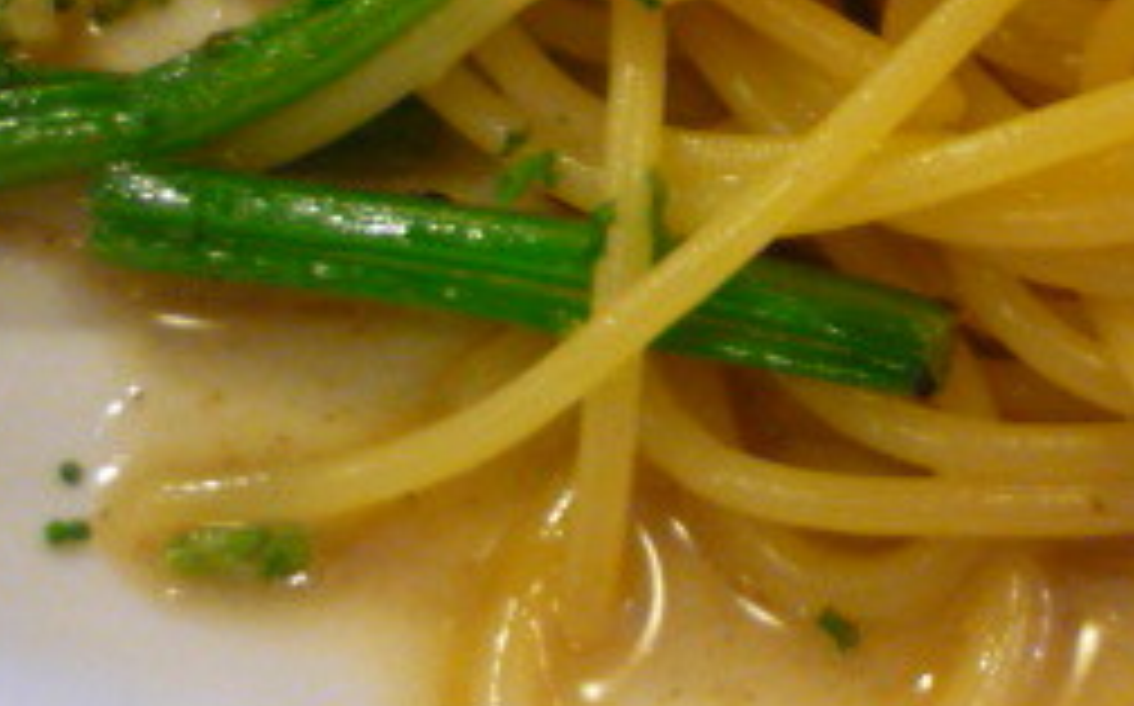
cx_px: 1084
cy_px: -324
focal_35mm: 89
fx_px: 2748
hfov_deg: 22.6
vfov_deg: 13.8
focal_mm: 5.5
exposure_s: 1/15
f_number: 2.8
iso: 400
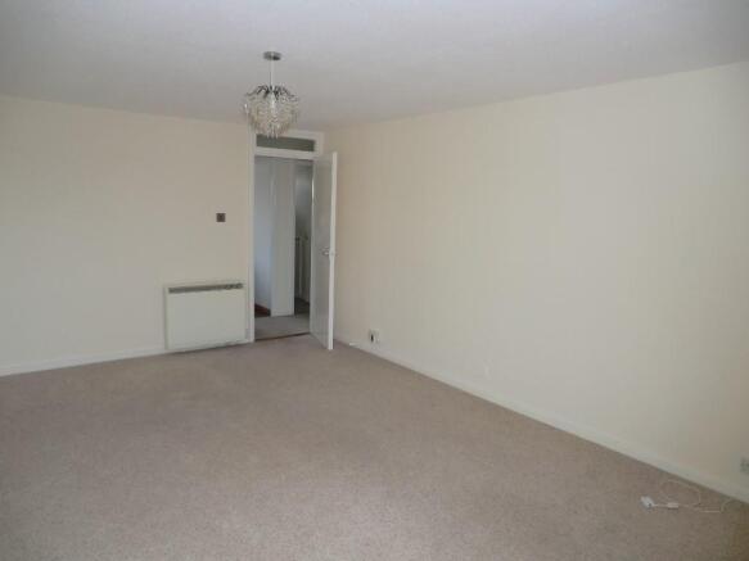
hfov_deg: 71.6
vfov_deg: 56.8
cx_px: 374
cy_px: 280
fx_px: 519
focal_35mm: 24
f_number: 3.2
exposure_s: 1/60
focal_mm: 4.3
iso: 160
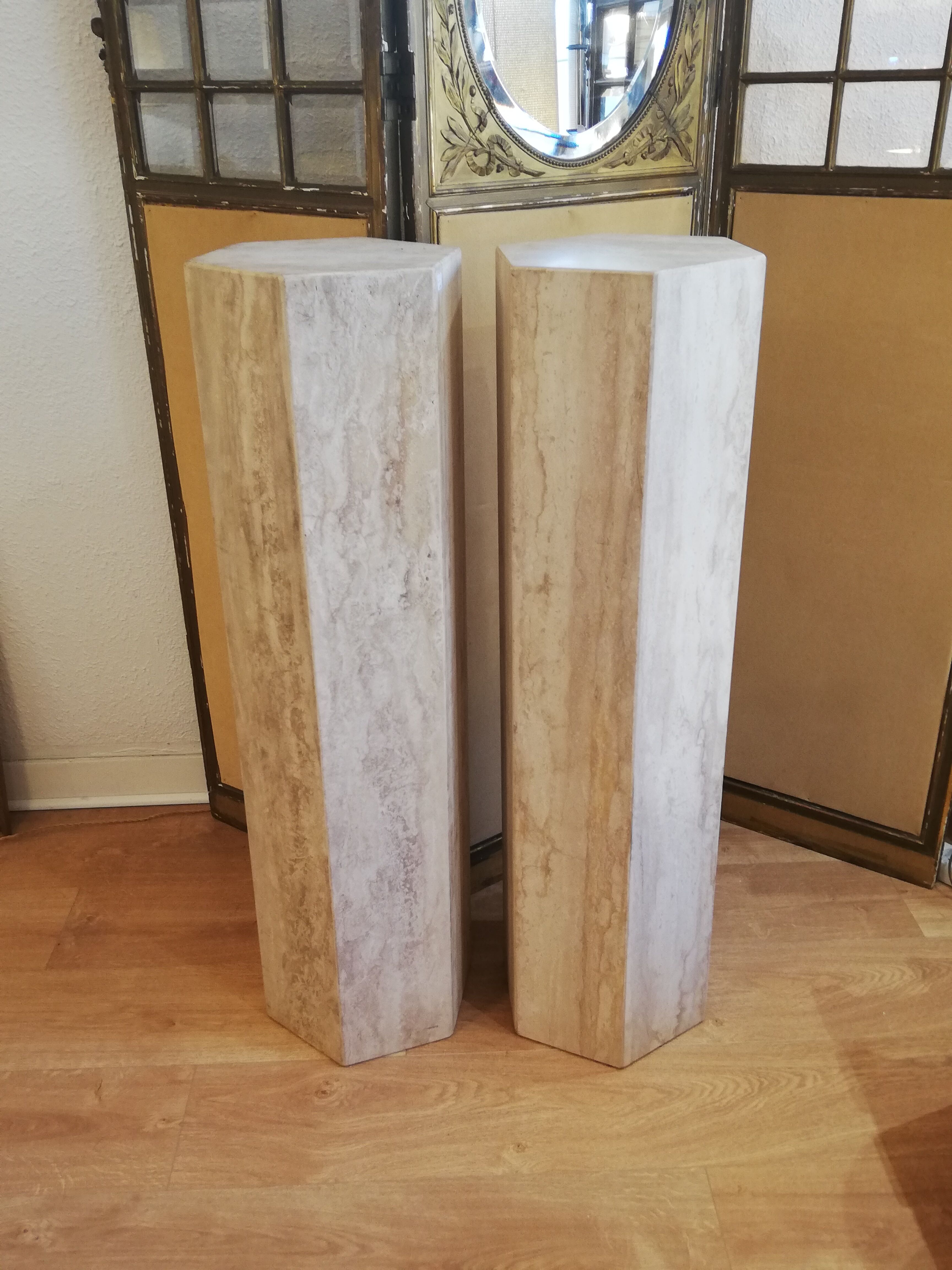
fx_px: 1173
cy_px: 635
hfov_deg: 44.2
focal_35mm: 32
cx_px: 476
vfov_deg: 56.8
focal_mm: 3.81
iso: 160
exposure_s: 1/33.3
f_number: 2.2
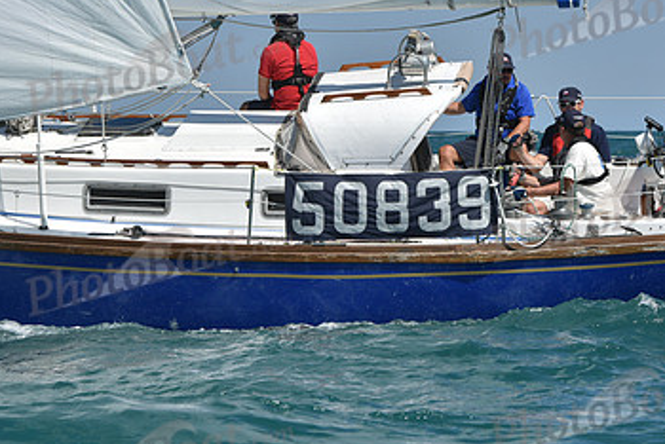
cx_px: 393
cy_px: 141
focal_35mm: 232
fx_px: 4289
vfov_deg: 5.9
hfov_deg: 8.9
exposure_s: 1/1250
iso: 250
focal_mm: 140
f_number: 9
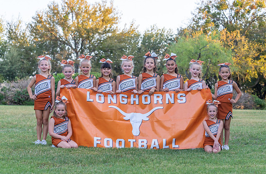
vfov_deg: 17.0
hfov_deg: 25.8
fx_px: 580
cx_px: 143
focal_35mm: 79
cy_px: 91
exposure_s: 1/320
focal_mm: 70
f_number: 4
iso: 400
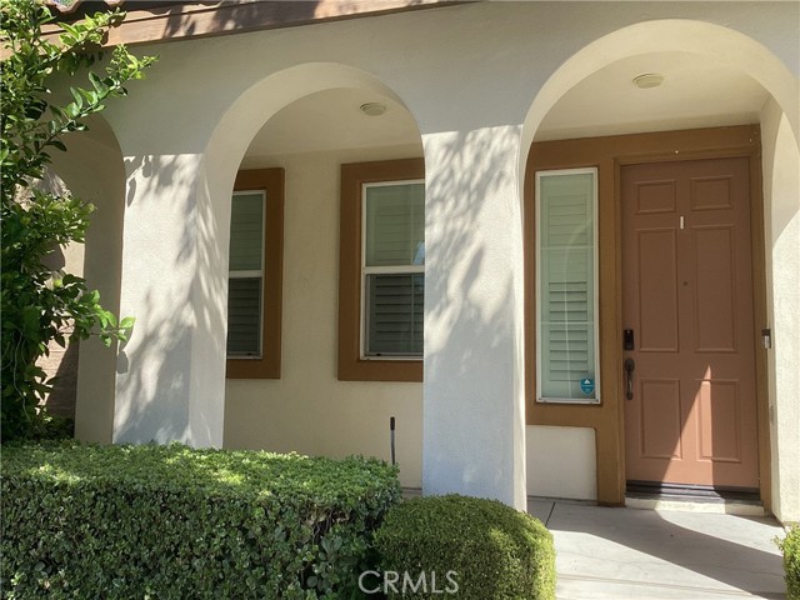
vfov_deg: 45.4
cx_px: 400
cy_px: 300
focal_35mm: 31
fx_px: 716
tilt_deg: +5.5
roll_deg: +0.4
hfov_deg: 58.4
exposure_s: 1/497
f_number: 2.4
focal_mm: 3.3
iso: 25
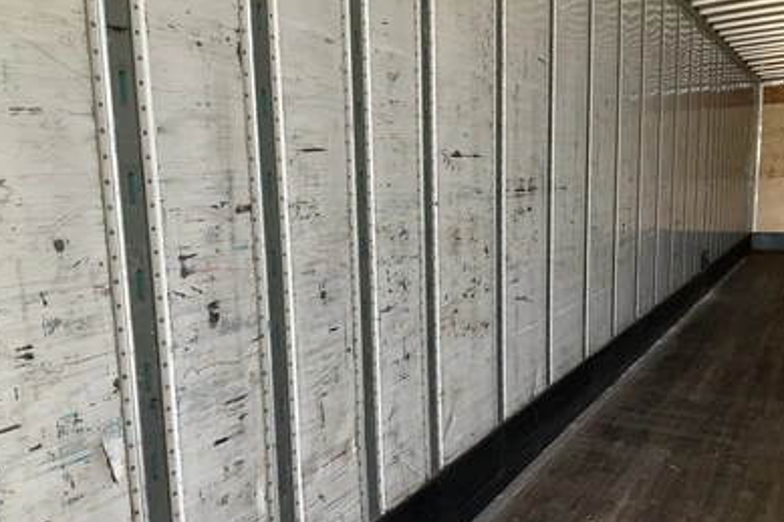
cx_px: 393
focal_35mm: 31
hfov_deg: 60.3
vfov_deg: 42.3
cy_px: 284
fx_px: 675
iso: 64
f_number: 1.8
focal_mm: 3
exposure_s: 1/122
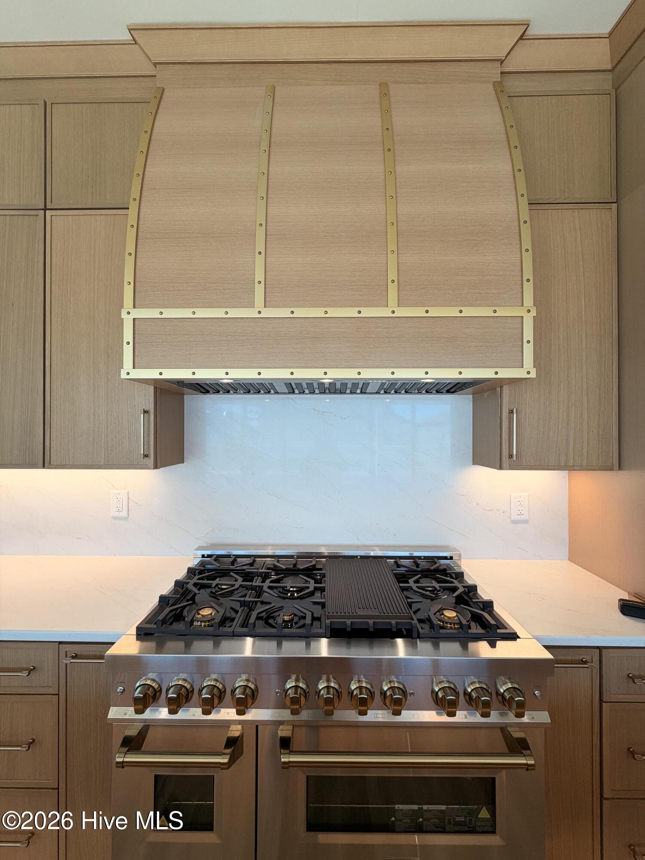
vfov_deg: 102.1
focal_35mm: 14
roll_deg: -0.1
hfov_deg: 85.7
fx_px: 348
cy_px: 430
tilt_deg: +0.5
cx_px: 322
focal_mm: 2.22
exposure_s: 1/120
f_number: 2.2
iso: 80
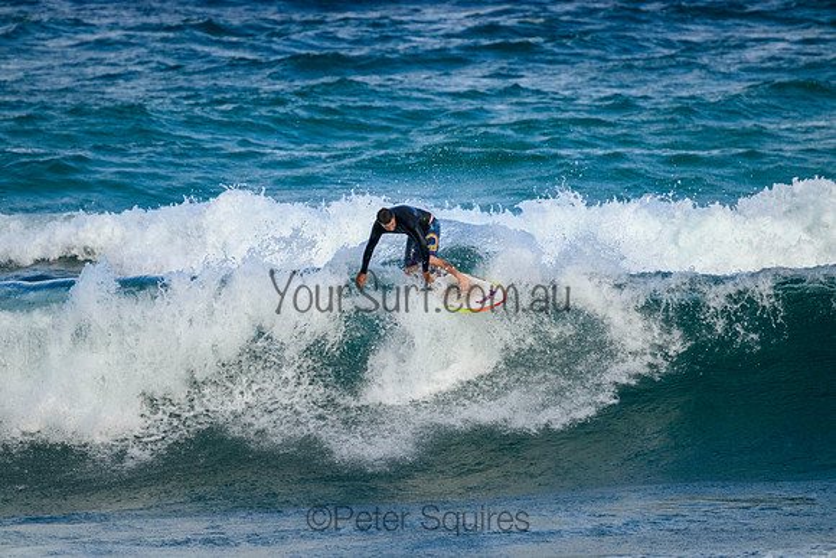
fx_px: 18581
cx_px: 418
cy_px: 279
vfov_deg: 1.7
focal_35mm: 800
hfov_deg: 2.6
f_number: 11
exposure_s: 1/1600
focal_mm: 800
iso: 1600
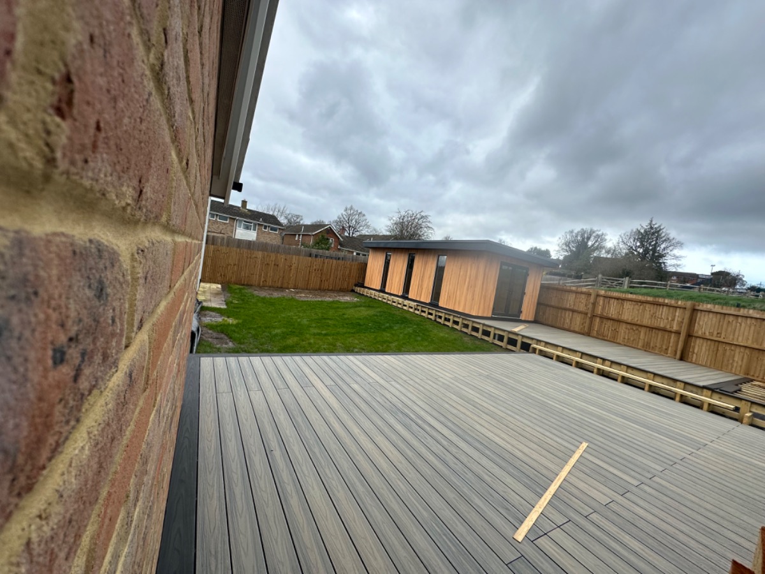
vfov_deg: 85.7
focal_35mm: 14
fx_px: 309
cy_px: 287
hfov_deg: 102.1
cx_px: 382
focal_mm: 2.22
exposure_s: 1/1062
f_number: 2.2
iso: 40
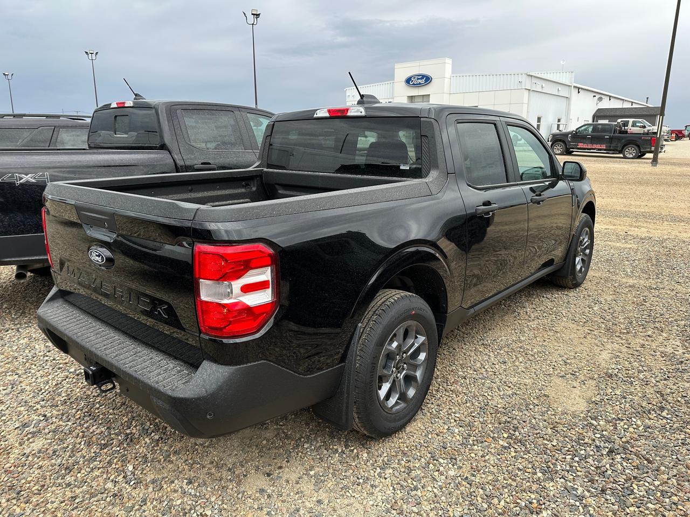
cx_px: 345
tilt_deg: -12.4
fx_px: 478
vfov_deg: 56.8
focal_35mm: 24
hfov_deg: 71.6
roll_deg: +0.3
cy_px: 258
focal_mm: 6.86
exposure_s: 1/734
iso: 80
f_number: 1.78
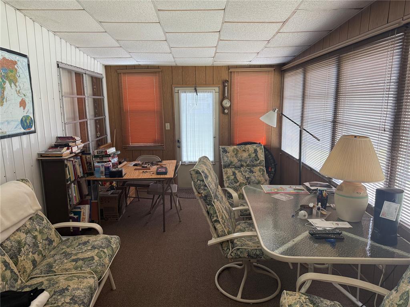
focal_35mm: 24
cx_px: 205
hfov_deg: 71.6
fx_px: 284
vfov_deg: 56.8
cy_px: 154
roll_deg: +0.7
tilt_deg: -9.5
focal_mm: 6.76
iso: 160
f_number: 1.78
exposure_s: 1/121
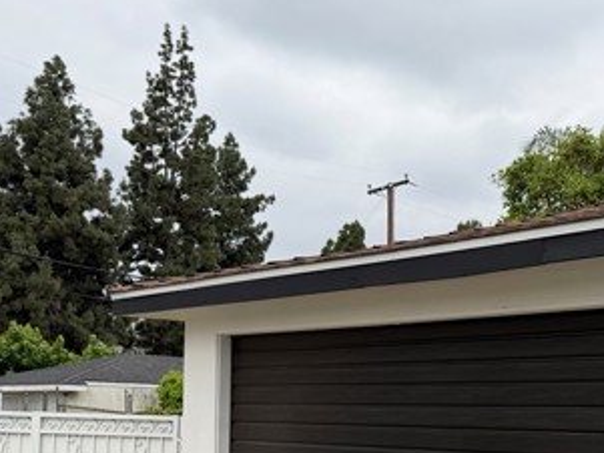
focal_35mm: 51
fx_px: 890
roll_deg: -1.6
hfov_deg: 35.3
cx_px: 544
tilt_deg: +0.6
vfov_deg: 27.6
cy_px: 405
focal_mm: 6.76
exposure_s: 1/2370
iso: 80
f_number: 1.78
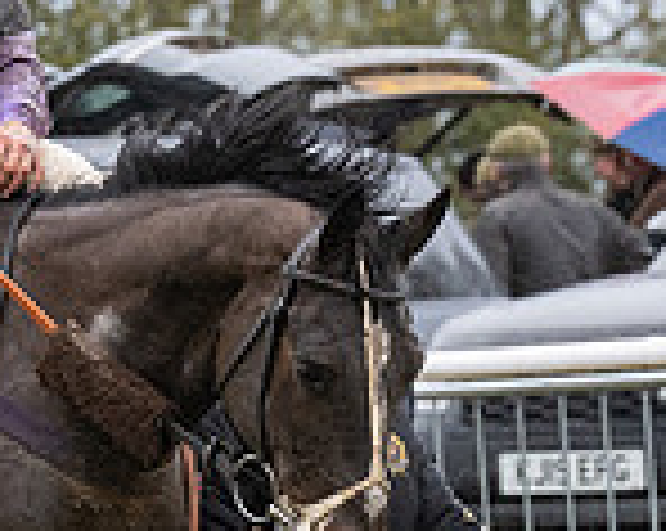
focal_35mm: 867
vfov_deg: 1.8
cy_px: 364
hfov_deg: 2.2
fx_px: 17067
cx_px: 204
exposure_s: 1/500
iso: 800
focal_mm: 135
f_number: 5
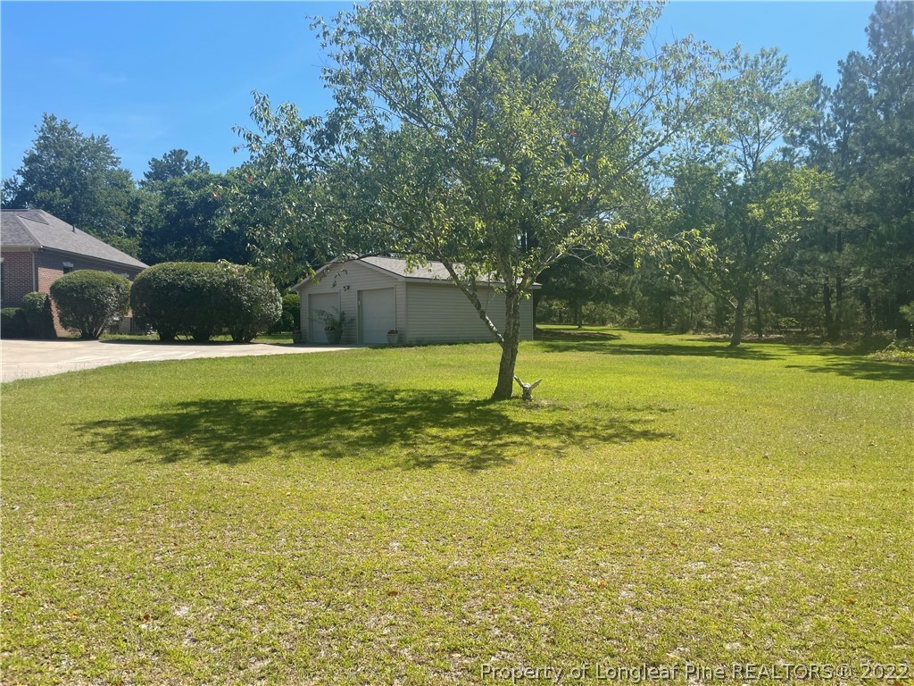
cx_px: 457
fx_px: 687
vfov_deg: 53.1
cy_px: 343
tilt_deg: +0.1
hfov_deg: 67.3
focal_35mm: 26
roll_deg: +0.8
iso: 32
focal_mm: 4.2
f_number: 1.6
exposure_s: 1/2618
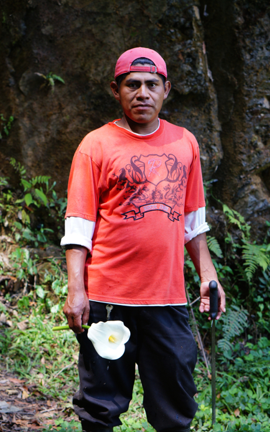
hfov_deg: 16.9
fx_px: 906
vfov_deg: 26.8
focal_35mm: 77
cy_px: 215
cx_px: 142
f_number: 4
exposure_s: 1/80
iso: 400
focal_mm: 50
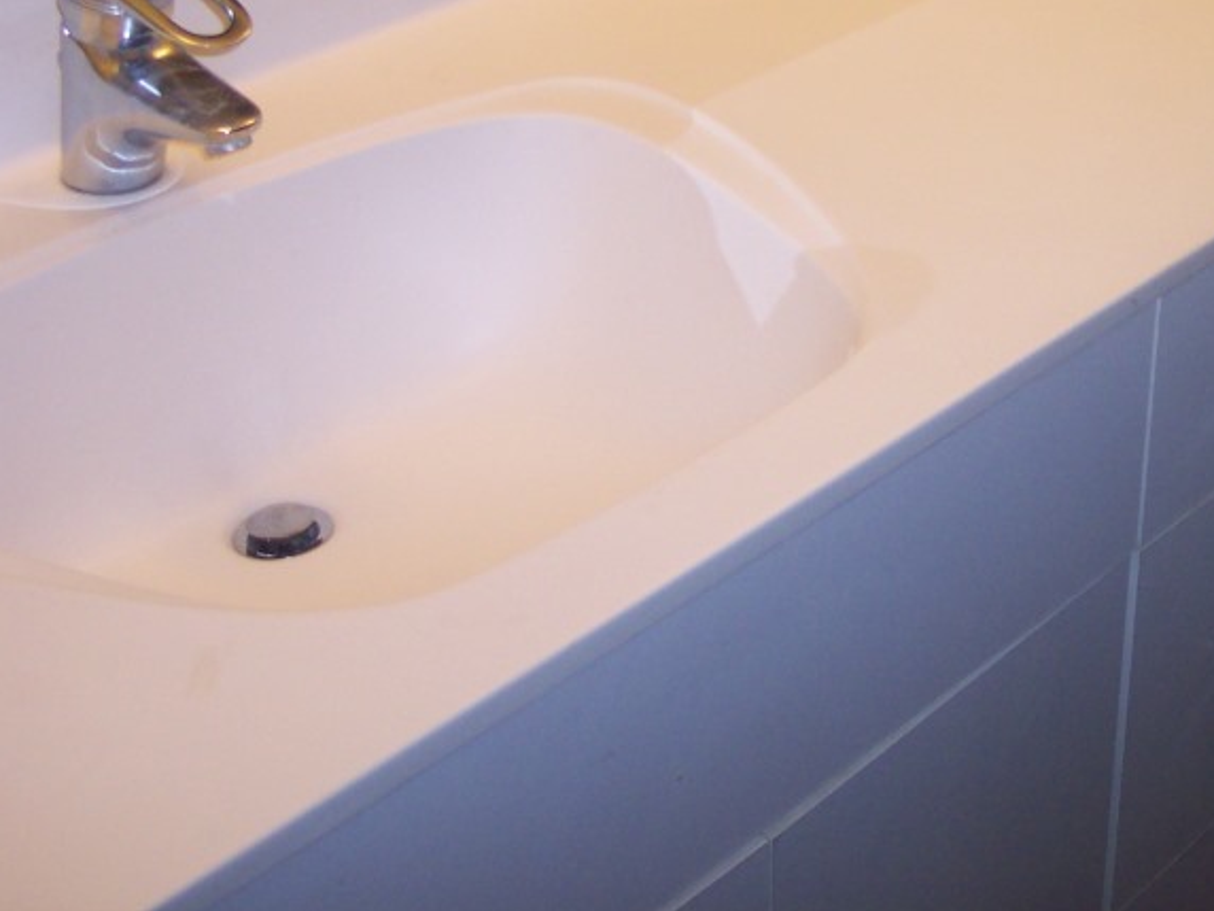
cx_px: 1036
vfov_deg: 21.2
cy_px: 99
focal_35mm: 68
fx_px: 2385
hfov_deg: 27.8
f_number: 2.8
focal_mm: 8
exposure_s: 1/45
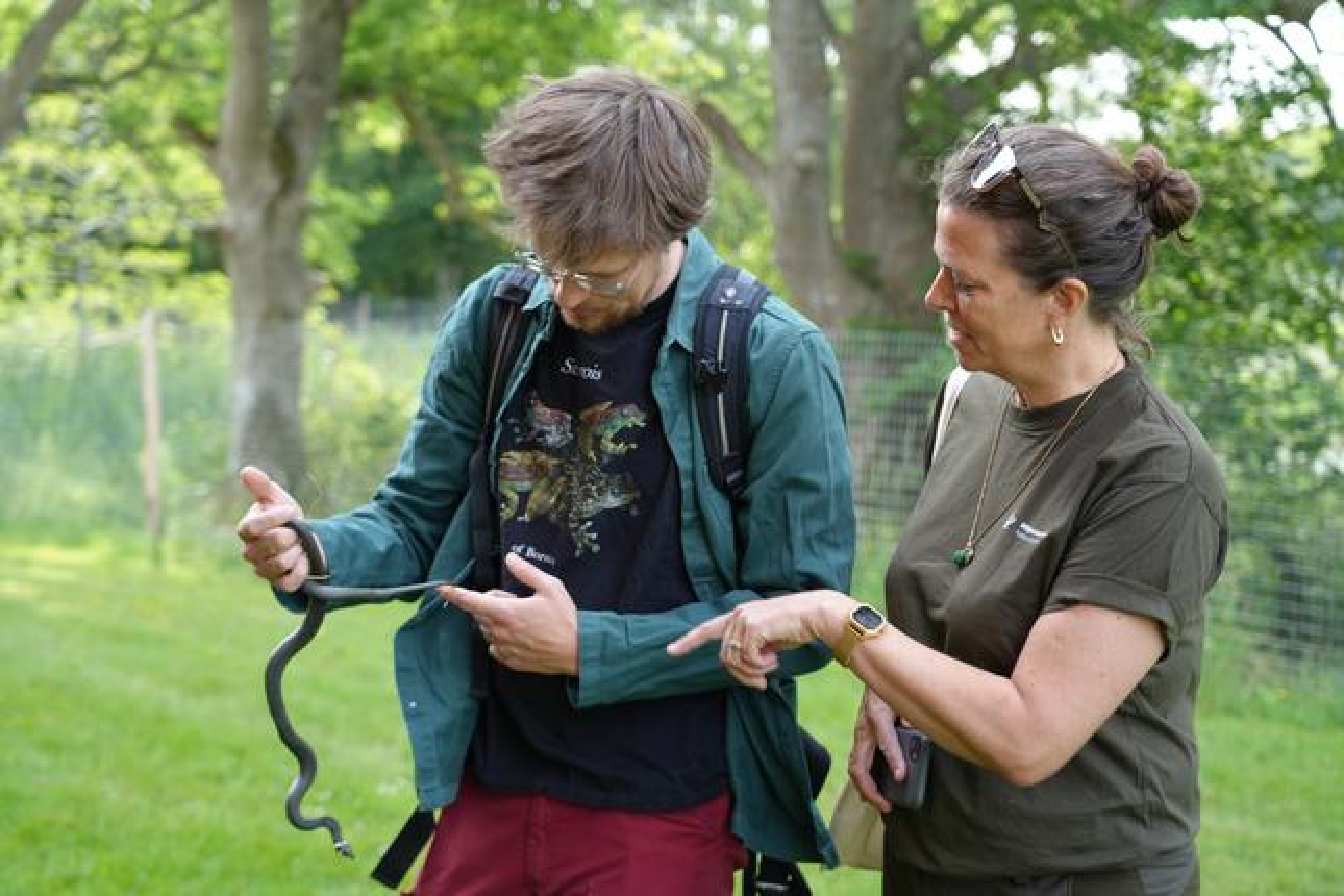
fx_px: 2091
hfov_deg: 35.6
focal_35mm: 56
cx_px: 672
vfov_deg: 24.2
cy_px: 448
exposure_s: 1/160
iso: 200
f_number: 4
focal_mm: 56
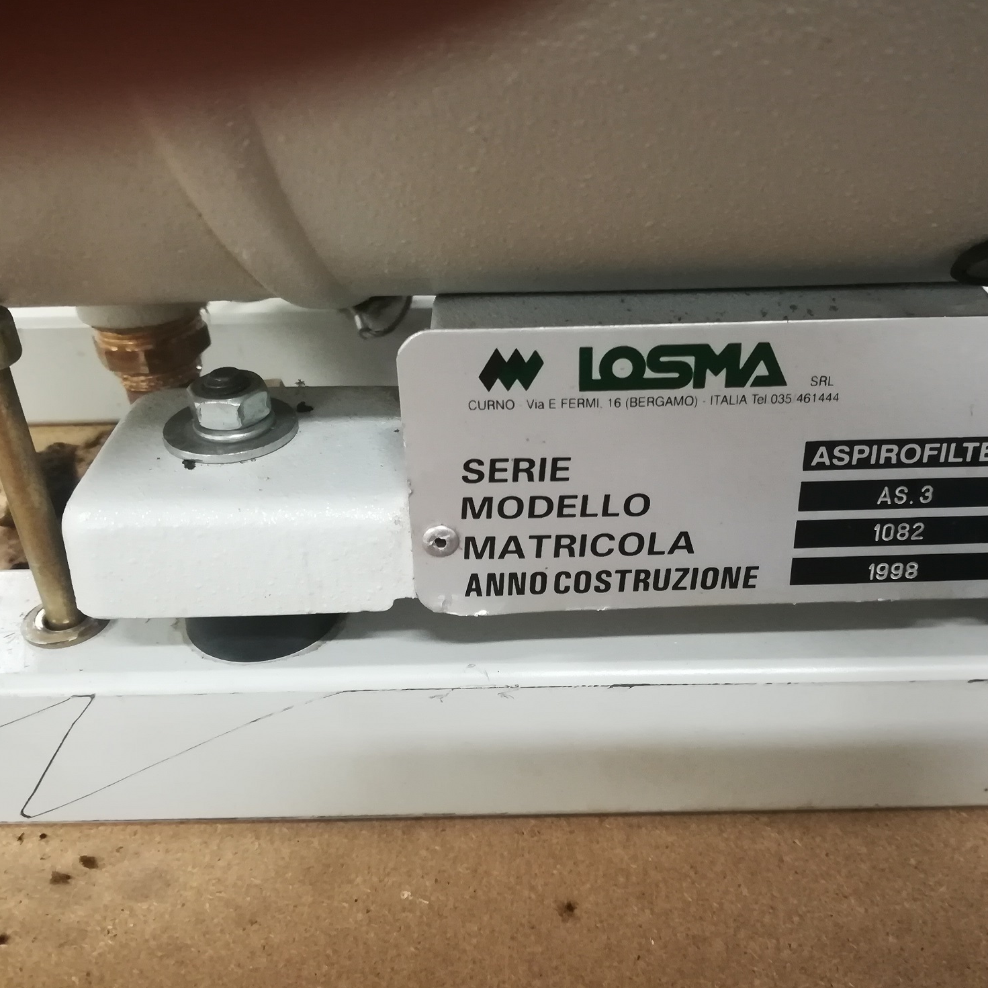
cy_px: 492
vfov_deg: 52.5
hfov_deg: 52.5
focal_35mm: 31
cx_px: 524
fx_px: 1001
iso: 640
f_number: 2.2
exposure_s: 1/20
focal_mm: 3.83
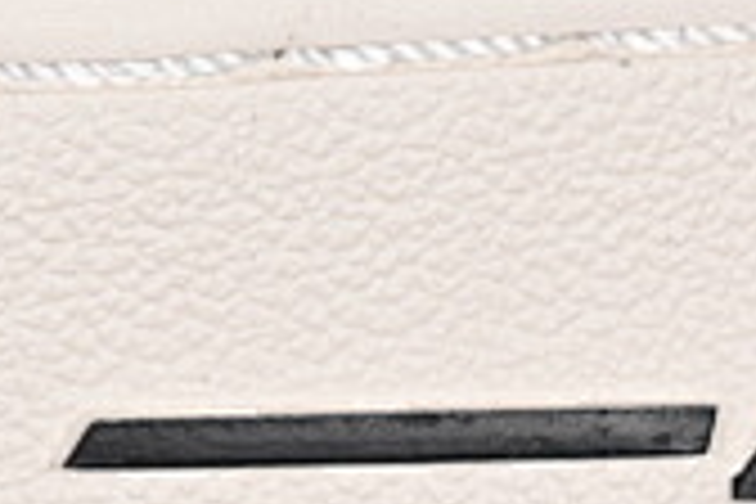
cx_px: -842
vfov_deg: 2.8
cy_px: -572
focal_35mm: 482
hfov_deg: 4.2
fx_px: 10121
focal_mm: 50
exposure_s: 1/80
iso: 160
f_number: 7.1
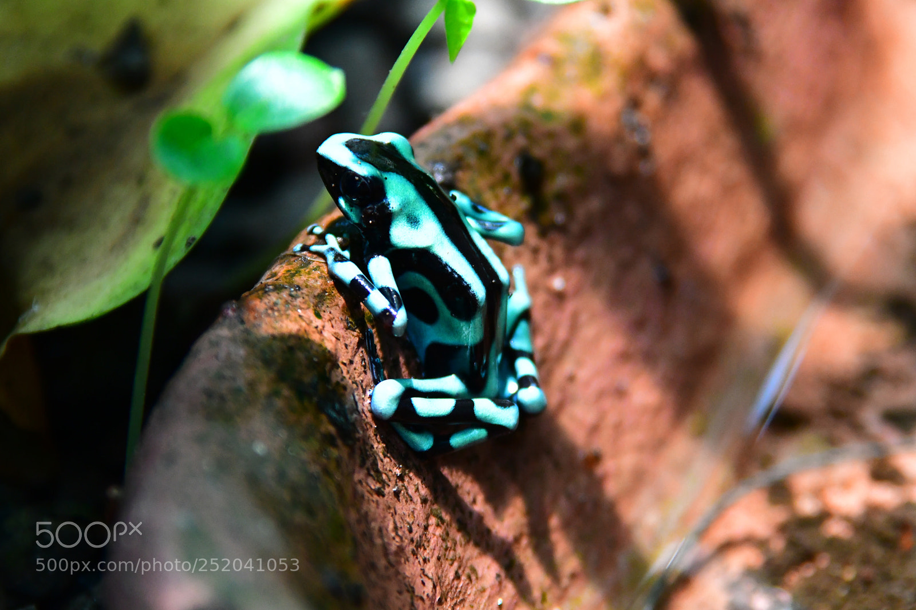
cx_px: 458
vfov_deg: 3.1
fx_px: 11447
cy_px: 305
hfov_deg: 4.6
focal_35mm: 450
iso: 3200
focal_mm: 300
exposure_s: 1/250
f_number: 6.3
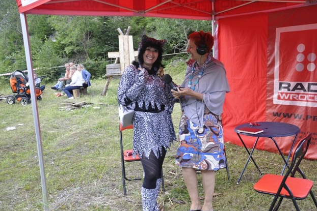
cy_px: 106
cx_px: 163
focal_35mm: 39
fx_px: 339
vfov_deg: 34.6
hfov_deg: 50.1
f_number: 5
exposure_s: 1/100
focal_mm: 25
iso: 400
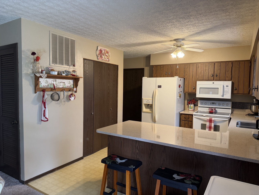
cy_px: 98
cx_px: 130
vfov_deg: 56.8
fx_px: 180
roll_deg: -1.2
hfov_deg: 71.6
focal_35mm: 24
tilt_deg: -3.6
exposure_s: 1/60
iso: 200
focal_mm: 6.76
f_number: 1.78
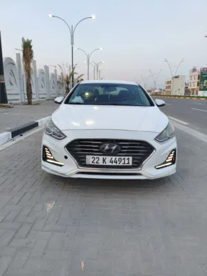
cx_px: 104
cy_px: 138
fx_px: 207
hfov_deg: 53.1
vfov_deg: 67.3
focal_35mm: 26
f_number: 1.5
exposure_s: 1/66.7
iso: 125
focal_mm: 4.94
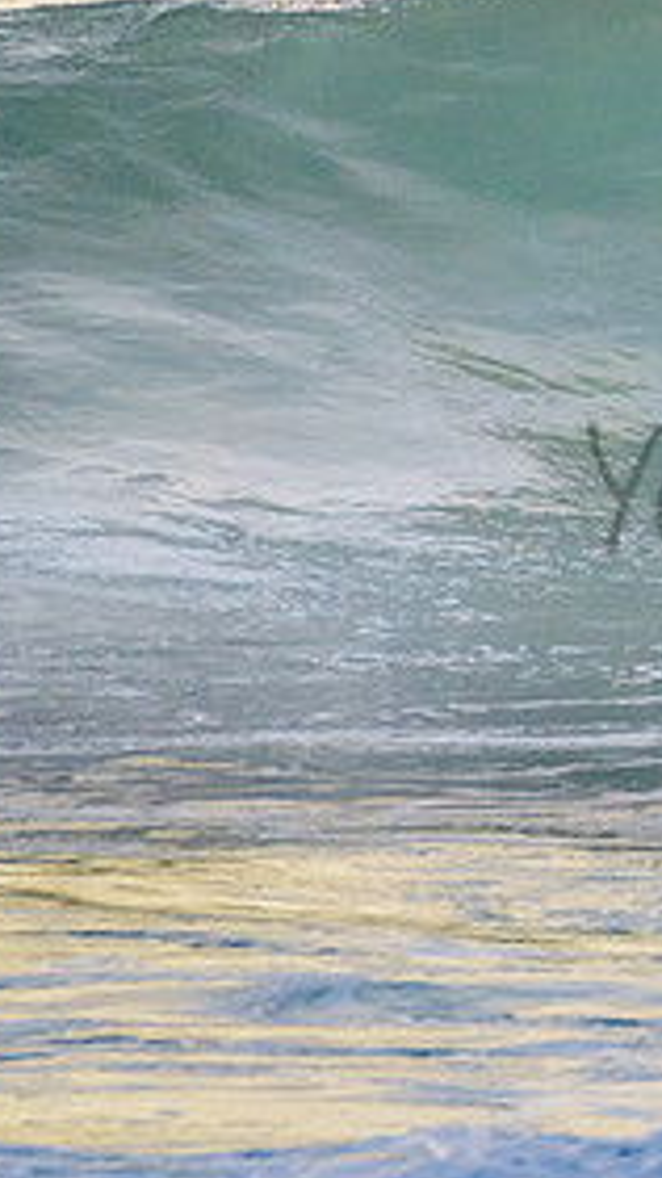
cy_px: 271
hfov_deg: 0.9
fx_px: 41361
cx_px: 1292
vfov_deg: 1.6
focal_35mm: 1325
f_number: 5.6
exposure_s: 1/800
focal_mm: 500
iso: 900
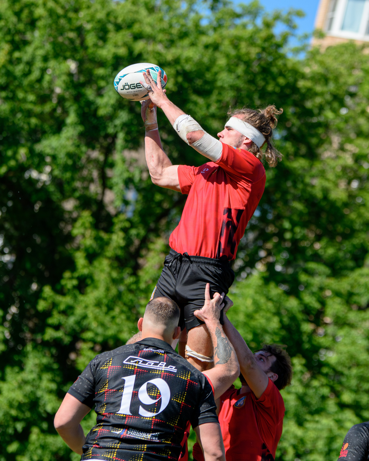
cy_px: 125
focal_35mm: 287
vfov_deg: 6.7
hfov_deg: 5.4
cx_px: 216
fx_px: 3917
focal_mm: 140
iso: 400
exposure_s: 1/4000
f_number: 4
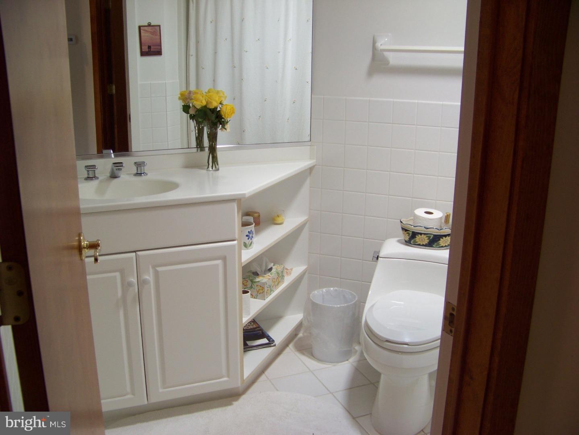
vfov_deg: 39.7
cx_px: 290
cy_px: 218
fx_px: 602
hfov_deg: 51.4
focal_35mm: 36
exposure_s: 1/30
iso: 106
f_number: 2.8
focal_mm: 5.85
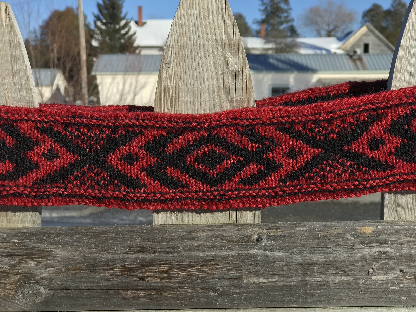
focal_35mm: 57
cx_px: 208
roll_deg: +0.3
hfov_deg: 33.8
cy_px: 156
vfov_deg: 25.7
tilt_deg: -6.9
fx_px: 685
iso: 20
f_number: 2.8
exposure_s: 1/704
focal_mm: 6.6
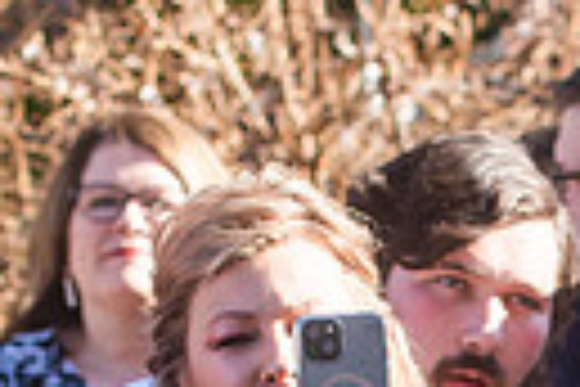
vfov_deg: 2.7
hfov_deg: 4.1
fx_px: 8152
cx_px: 570
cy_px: 811
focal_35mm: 506
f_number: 3.5
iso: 100
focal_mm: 70
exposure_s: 1/640
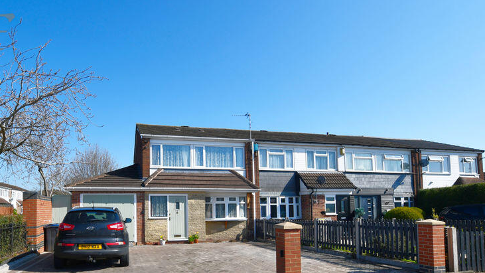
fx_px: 283
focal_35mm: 22
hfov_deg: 80.2
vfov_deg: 50.0
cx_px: 193
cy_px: 194
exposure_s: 1/320
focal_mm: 10
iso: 100
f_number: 9
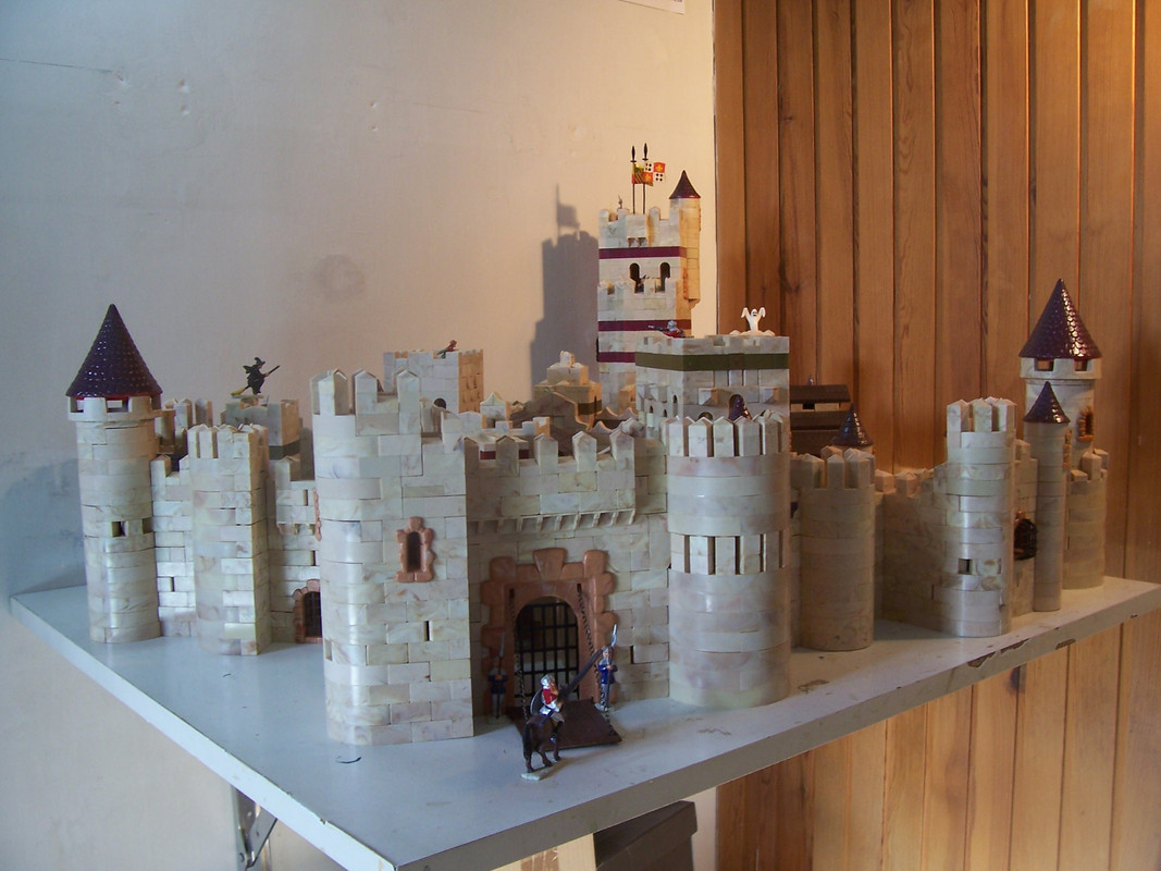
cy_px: 436
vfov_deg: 41.8
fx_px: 1140
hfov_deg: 54.0
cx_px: 580
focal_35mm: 34
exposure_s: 1/45
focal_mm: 5.6
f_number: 2.7
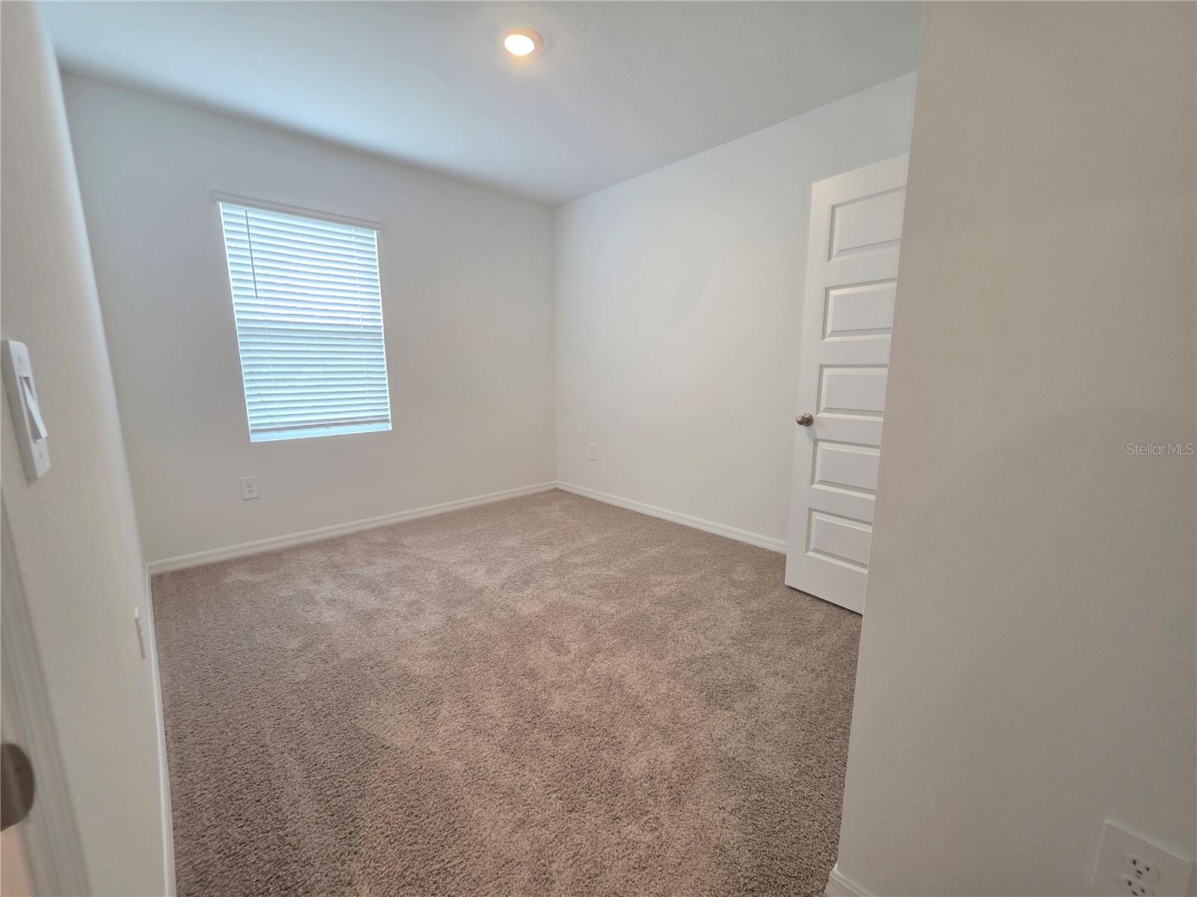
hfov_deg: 106.2
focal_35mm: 13
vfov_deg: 89.9
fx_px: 450
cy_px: 448
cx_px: 598
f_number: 1.9
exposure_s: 1/60
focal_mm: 2.2
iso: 200
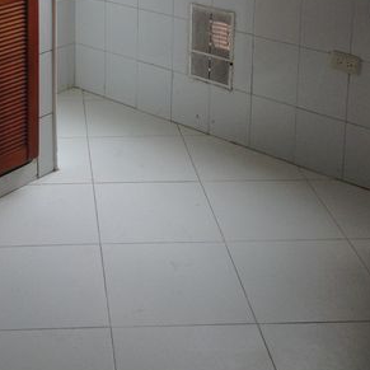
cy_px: -40
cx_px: 85
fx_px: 810
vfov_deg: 24.0
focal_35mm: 67
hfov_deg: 25.4
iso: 25
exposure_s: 1/210
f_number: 2.4
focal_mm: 3.3
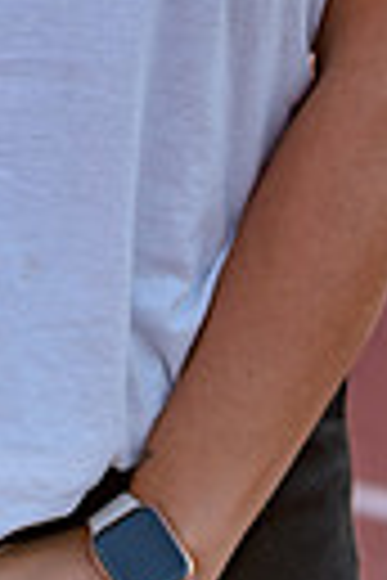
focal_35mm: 195
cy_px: -405
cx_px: -14
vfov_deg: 10.1
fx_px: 3144
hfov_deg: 7.0
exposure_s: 1/125
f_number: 2.8
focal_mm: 56
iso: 72
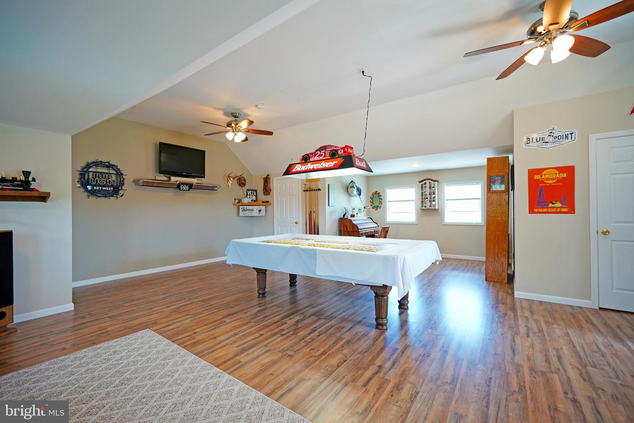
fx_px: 264
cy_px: 212
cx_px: 317
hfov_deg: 100.4
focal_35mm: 15
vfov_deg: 77.3
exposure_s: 1/30
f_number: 2.8
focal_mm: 10
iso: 160
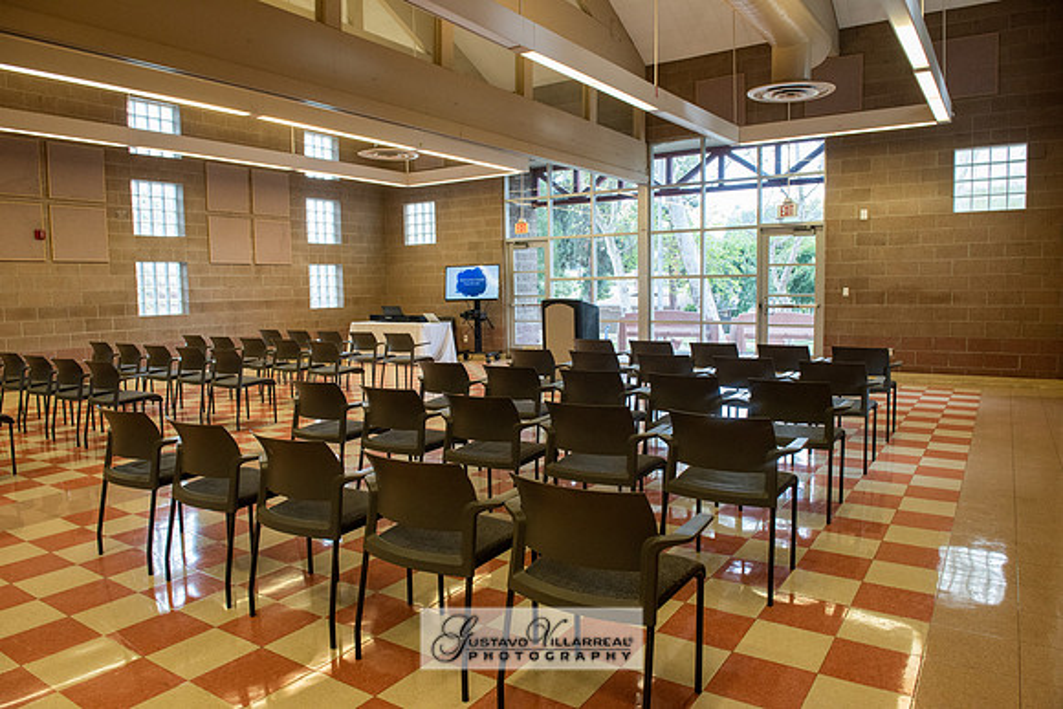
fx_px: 709
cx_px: 532
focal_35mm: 24
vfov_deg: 53.2
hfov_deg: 73.7
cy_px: 354
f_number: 7.1
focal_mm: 24
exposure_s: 1/80
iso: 1600
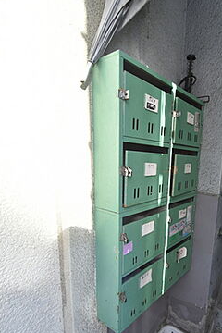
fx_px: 185
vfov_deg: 83.2
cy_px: 196
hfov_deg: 60.8
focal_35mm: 20
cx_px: 143
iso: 100
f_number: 4
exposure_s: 1/60
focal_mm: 10
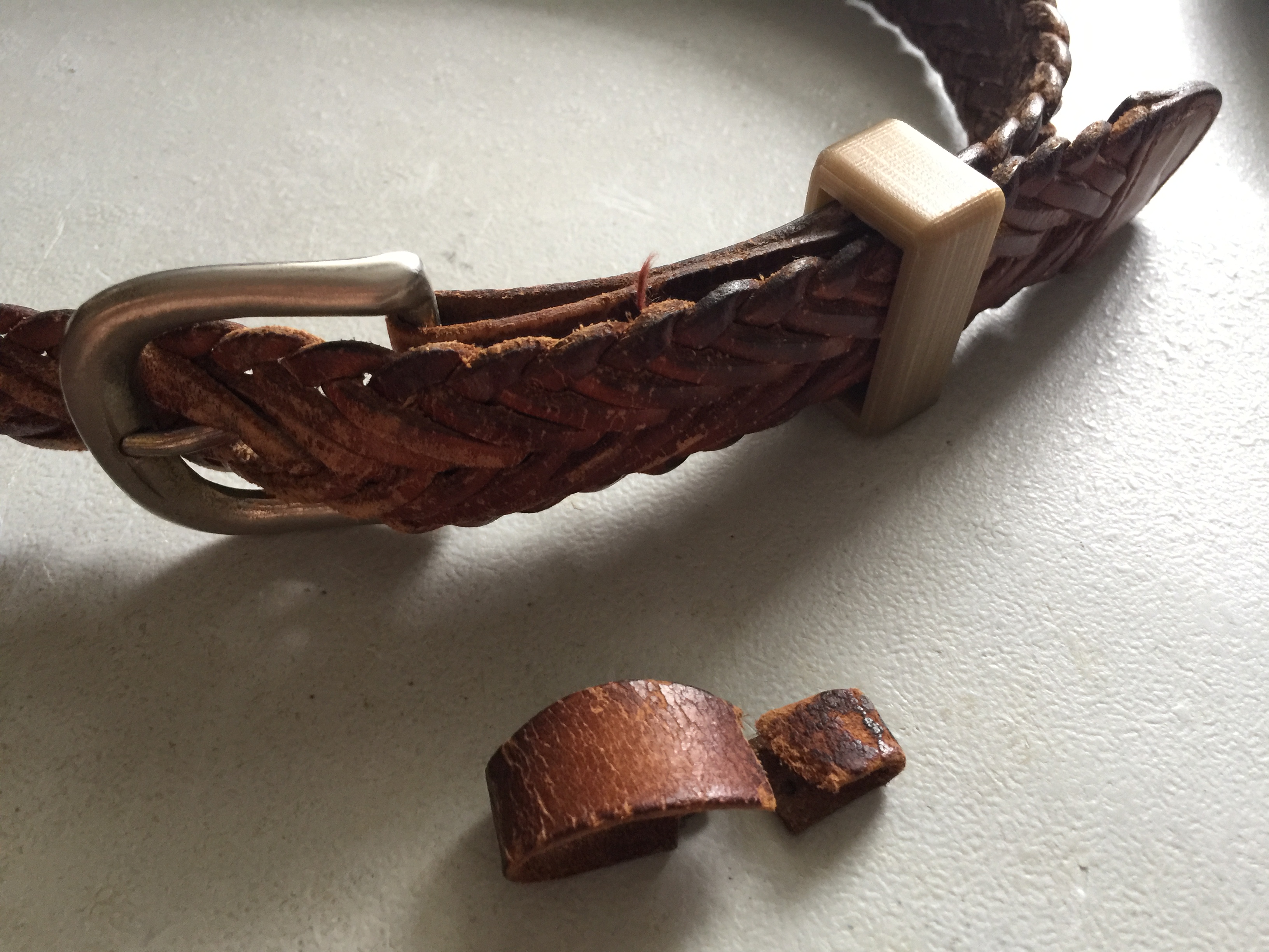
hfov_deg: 61.7
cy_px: 476
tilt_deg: -52.7
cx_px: 634
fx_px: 1063
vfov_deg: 48.2
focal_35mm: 29
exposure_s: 1/17
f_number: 2.2
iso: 125
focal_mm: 4.15
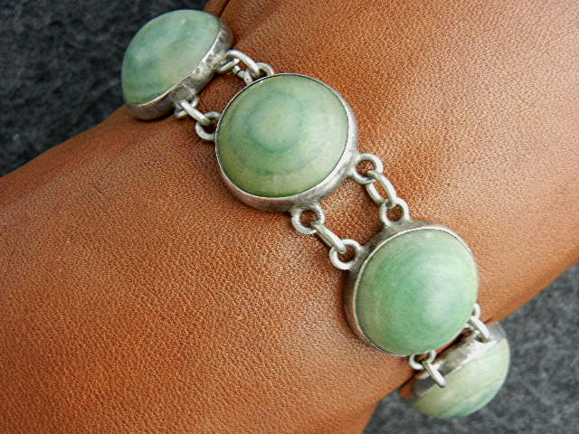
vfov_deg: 21.6
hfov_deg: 28.6
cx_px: 290
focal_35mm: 68
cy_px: 217
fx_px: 1137
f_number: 4.1
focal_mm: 12.2
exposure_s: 1/1.2
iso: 200
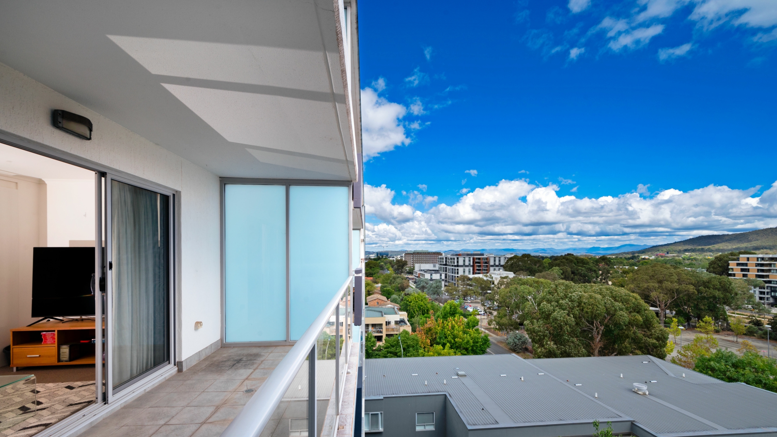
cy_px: 252
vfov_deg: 70.1
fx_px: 309
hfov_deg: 103.0
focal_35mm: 15
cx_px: 396
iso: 320
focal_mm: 14
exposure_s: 1/100
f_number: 11
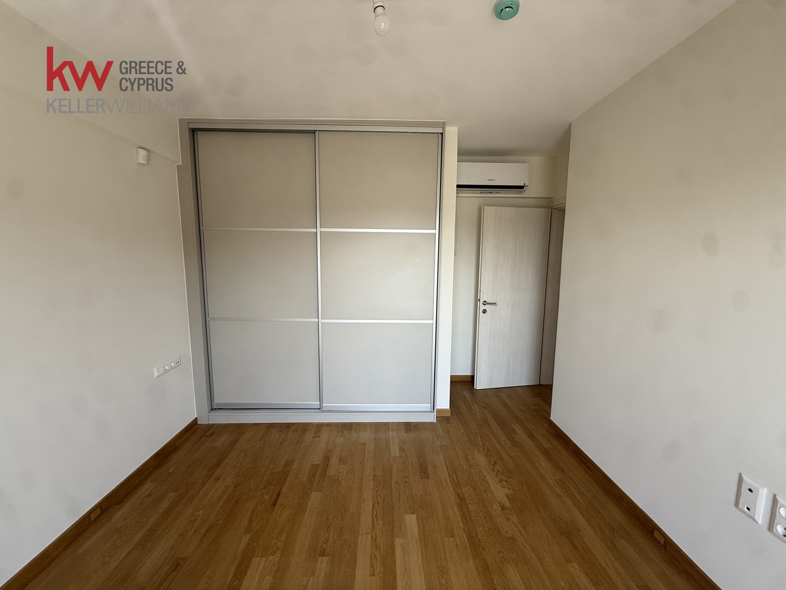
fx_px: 318
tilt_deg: -5.7
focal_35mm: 14
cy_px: 295
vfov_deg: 85.7
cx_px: 393
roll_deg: -0.1
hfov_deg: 102.1
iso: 50
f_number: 2.2
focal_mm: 2.22
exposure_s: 1/99
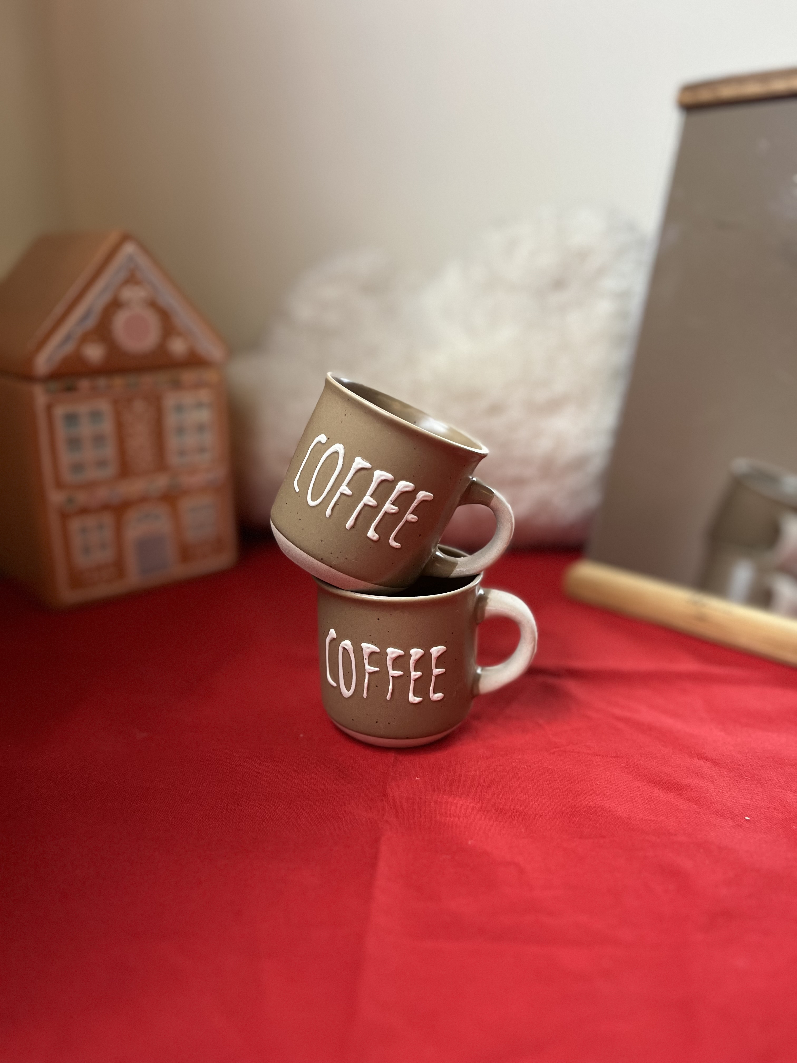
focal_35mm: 26
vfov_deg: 67.3
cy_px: 532
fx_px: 798
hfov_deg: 53.1
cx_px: 398
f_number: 1.6
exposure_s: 1/60
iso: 400
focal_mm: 5.1
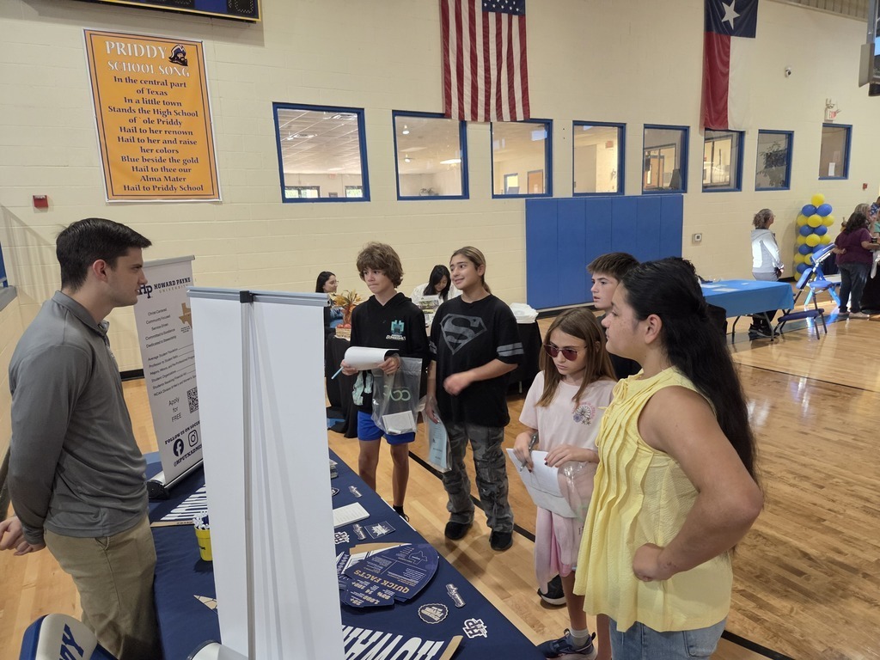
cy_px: 330
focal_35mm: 23
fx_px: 585
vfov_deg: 58.9
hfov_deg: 73.9
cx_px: 440
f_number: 1.8
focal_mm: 5.4
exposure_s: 1/120
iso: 640
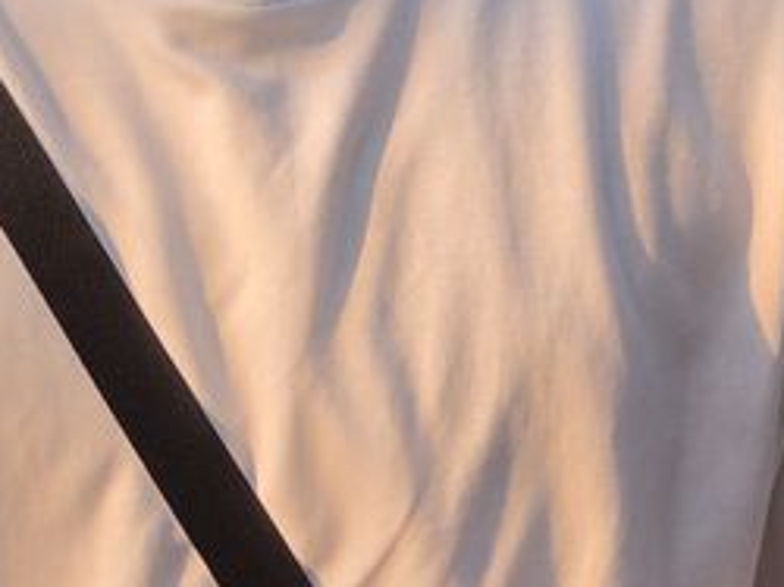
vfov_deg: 2.5
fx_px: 13327
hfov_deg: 3.4
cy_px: -113
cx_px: 245
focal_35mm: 589
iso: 32
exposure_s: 1/100
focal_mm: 18.6
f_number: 2.9
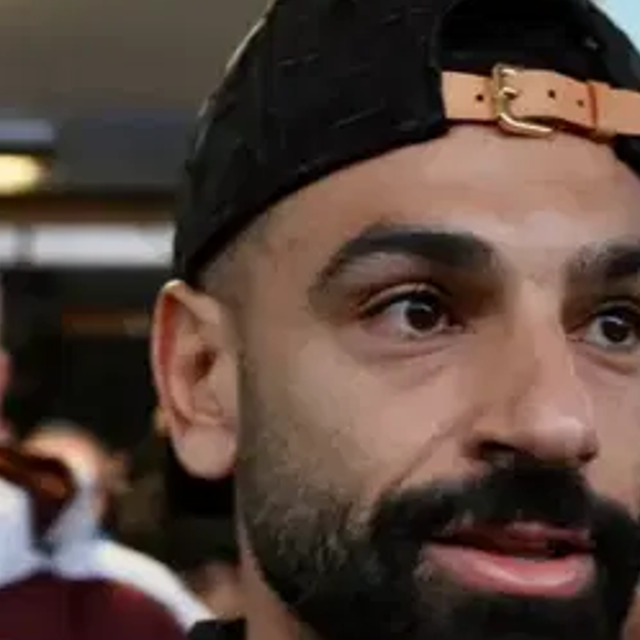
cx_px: 267
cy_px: 522
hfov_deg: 16.1
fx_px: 2259
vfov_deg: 16.0
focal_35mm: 108
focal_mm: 24
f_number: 2.8
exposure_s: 1/200
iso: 1600
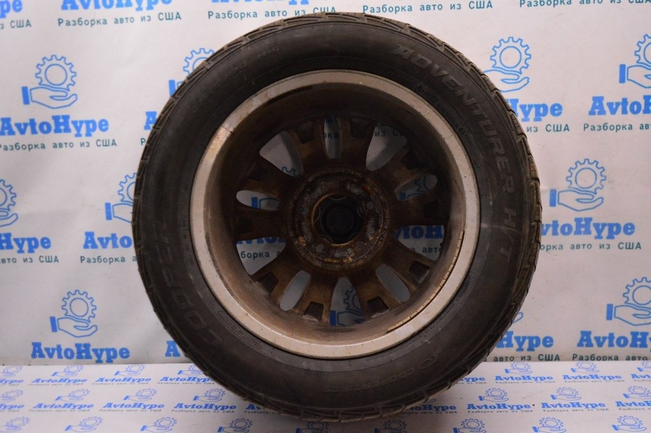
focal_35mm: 34
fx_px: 623
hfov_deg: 55.1
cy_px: 216
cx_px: 326
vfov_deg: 38.3
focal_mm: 23
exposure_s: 1/400
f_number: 3.8
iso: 3200
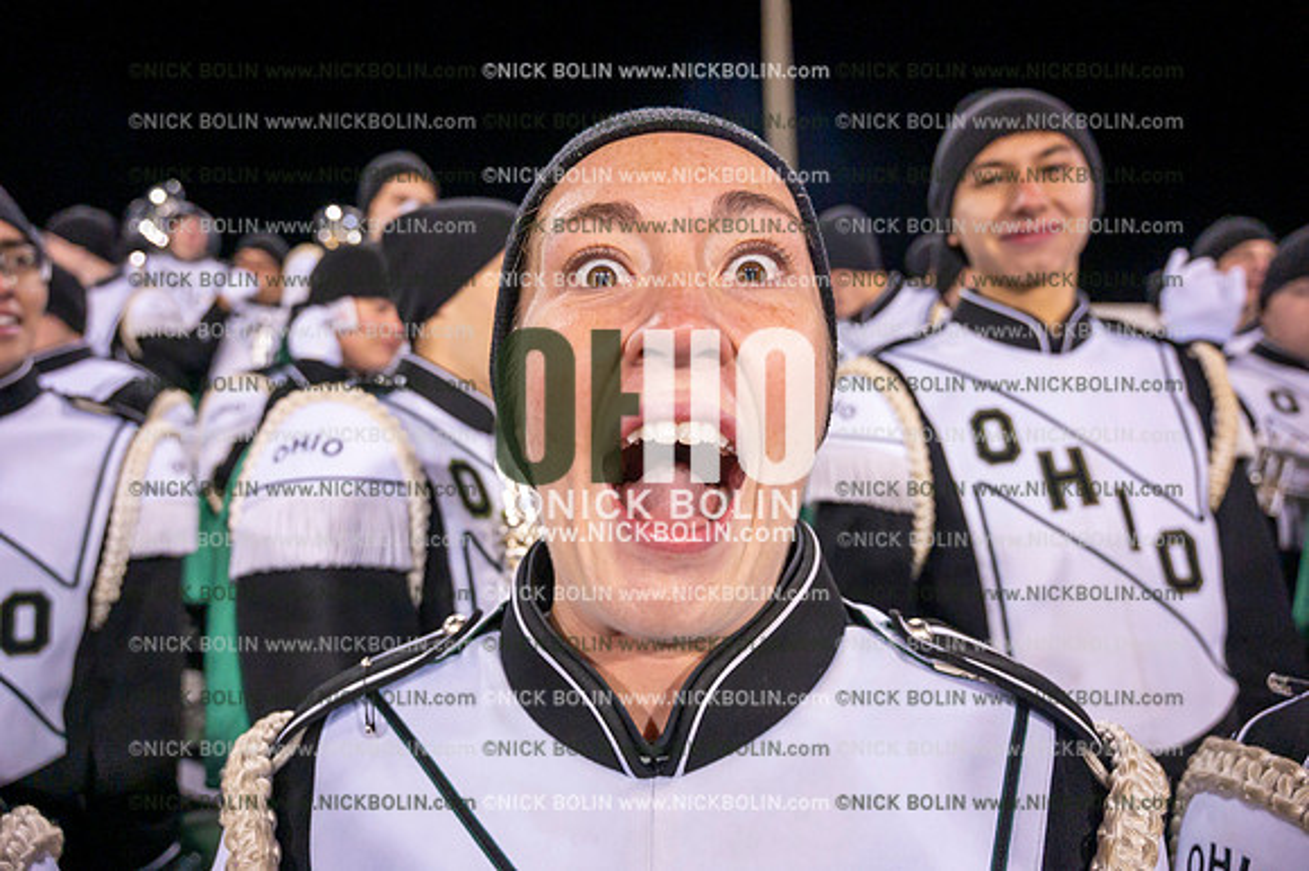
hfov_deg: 73.8
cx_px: 654
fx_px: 872
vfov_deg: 53.1
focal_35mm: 24
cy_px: 436
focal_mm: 24
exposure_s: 1/640
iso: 5000
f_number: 4.5
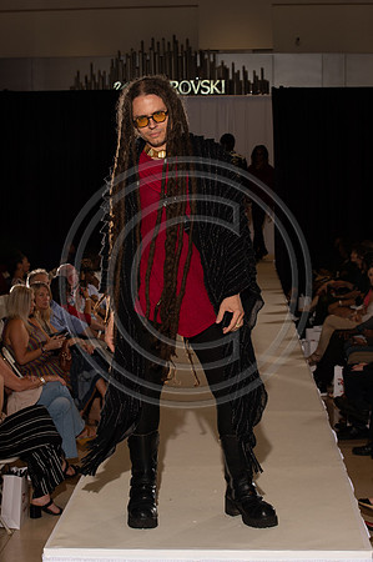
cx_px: 186
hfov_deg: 19.4
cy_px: 281
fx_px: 1090
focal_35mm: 70
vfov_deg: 28.9
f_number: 9
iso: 800
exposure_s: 1/250
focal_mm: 70
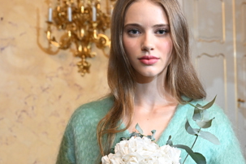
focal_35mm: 66
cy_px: 145
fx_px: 451
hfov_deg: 29.7
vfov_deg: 20.2
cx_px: 201
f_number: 4
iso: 3200
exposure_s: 1/160
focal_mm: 29
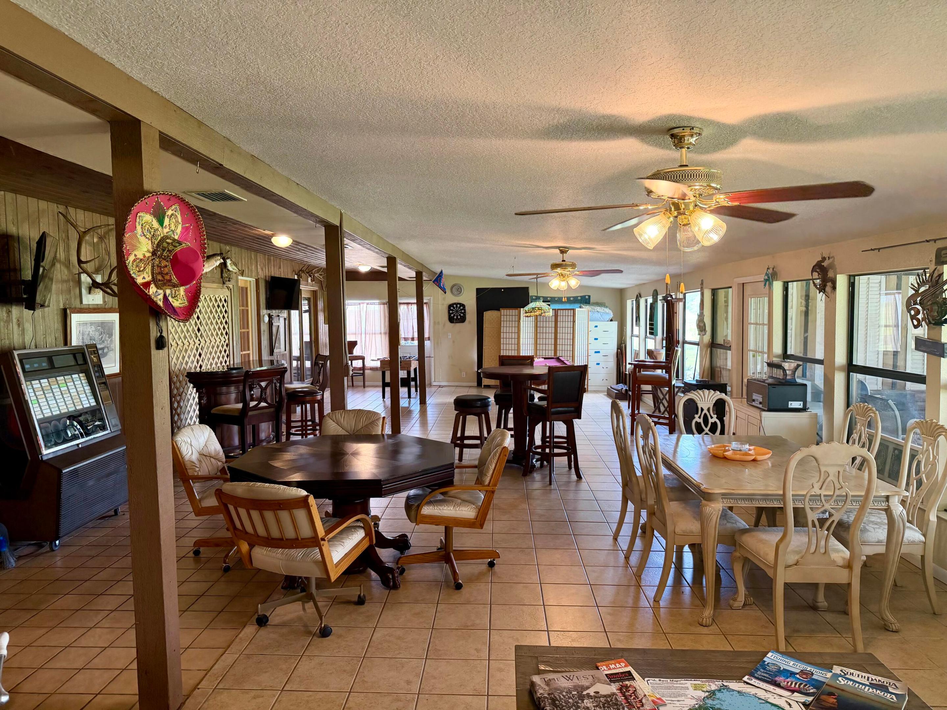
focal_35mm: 24
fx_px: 657
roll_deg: +0.8
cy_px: 355
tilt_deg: -3.9
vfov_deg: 56.8
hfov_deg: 71.6
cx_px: 474
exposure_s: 1/60
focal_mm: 6.76
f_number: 1.78
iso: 200
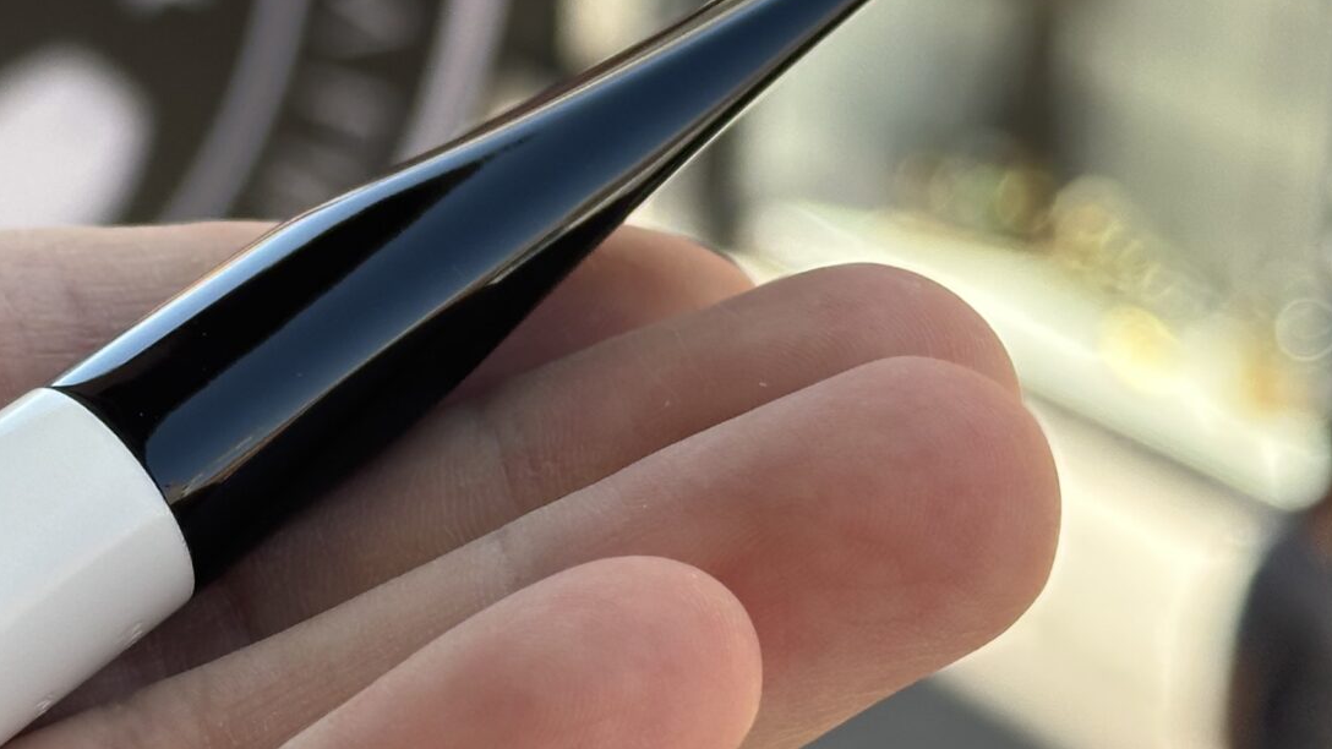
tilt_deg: -22.8
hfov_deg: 17.2
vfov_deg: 9.9
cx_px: 113
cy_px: 398
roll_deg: +0.6
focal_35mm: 123
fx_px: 4344
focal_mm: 6.86
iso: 64
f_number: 1.78
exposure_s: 1/663
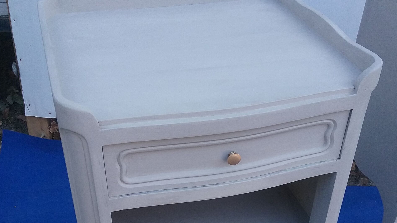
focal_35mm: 46
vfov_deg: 25.1
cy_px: 202
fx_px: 484
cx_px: 200
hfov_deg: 44.6
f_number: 2.2
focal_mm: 3.3
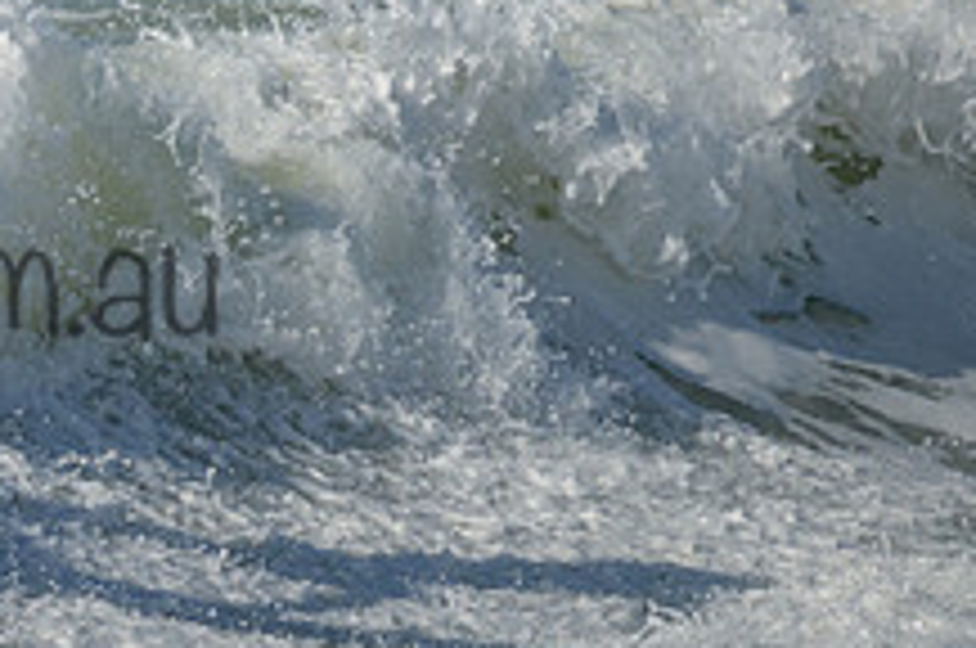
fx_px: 58012
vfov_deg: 0.6
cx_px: -256
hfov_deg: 1.0
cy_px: 232
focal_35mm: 2143
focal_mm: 800
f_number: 11
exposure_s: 1/2000
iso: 450
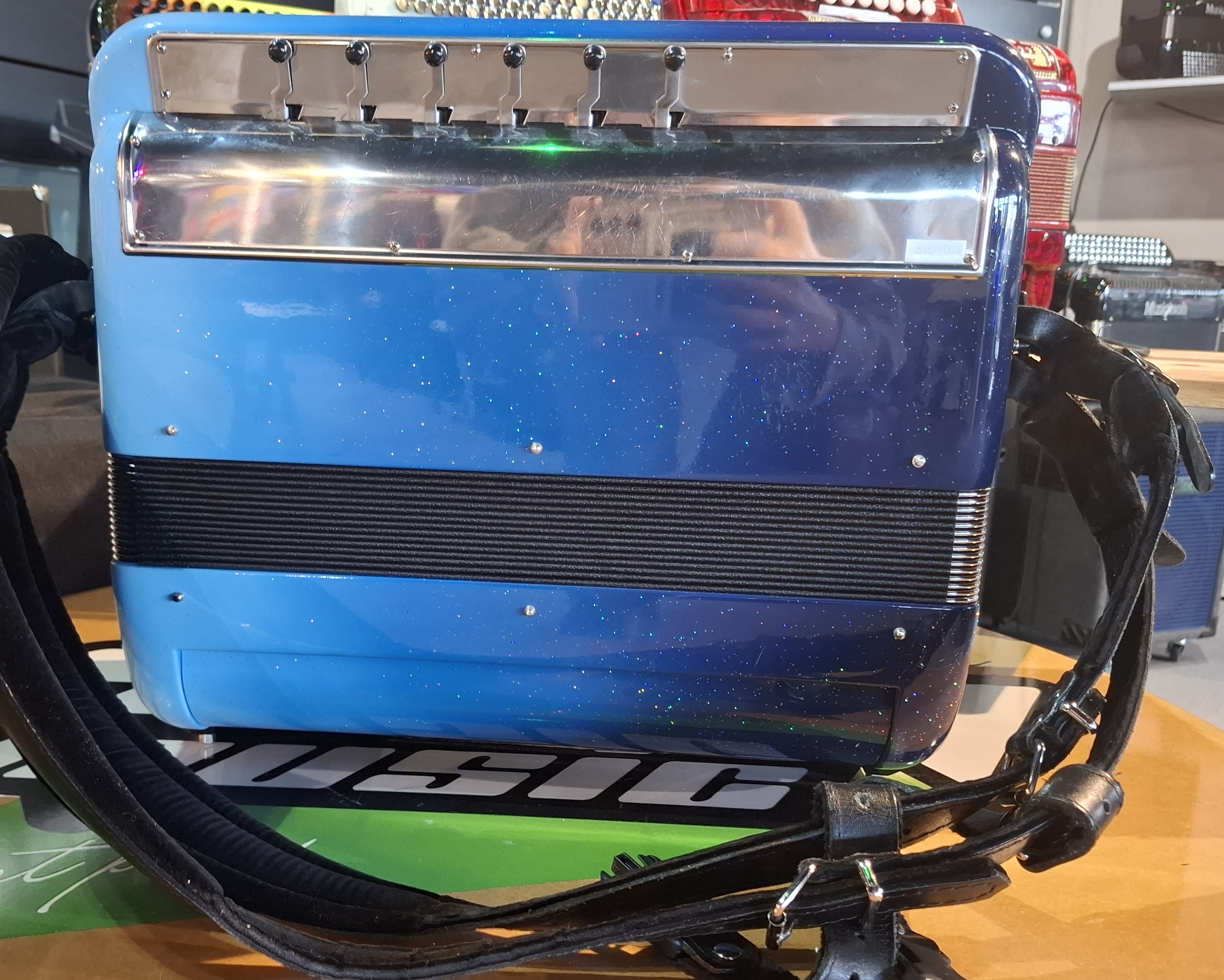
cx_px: 494
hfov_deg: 58.3
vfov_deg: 48.4
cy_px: 538
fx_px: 1087
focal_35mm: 30
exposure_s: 1/25
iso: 400
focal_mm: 5.54
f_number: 1.8
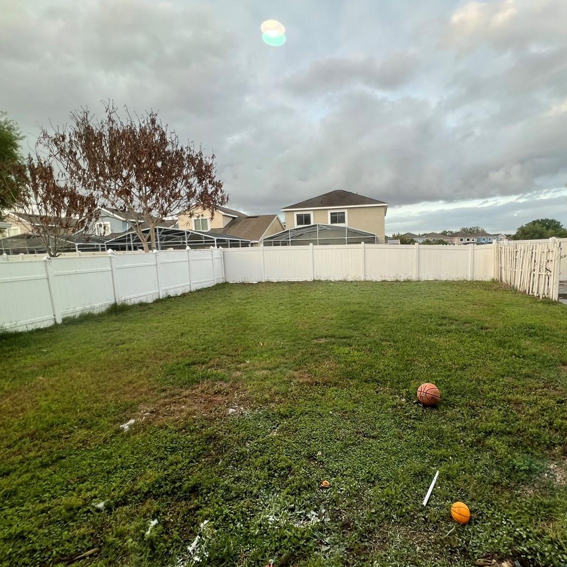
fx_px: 297
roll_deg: +2.1
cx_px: 332
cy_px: 293
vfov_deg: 87.4
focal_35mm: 16
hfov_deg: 86.6
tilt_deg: -7.8
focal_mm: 1.57
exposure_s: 1/120
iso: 40
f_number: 1.8
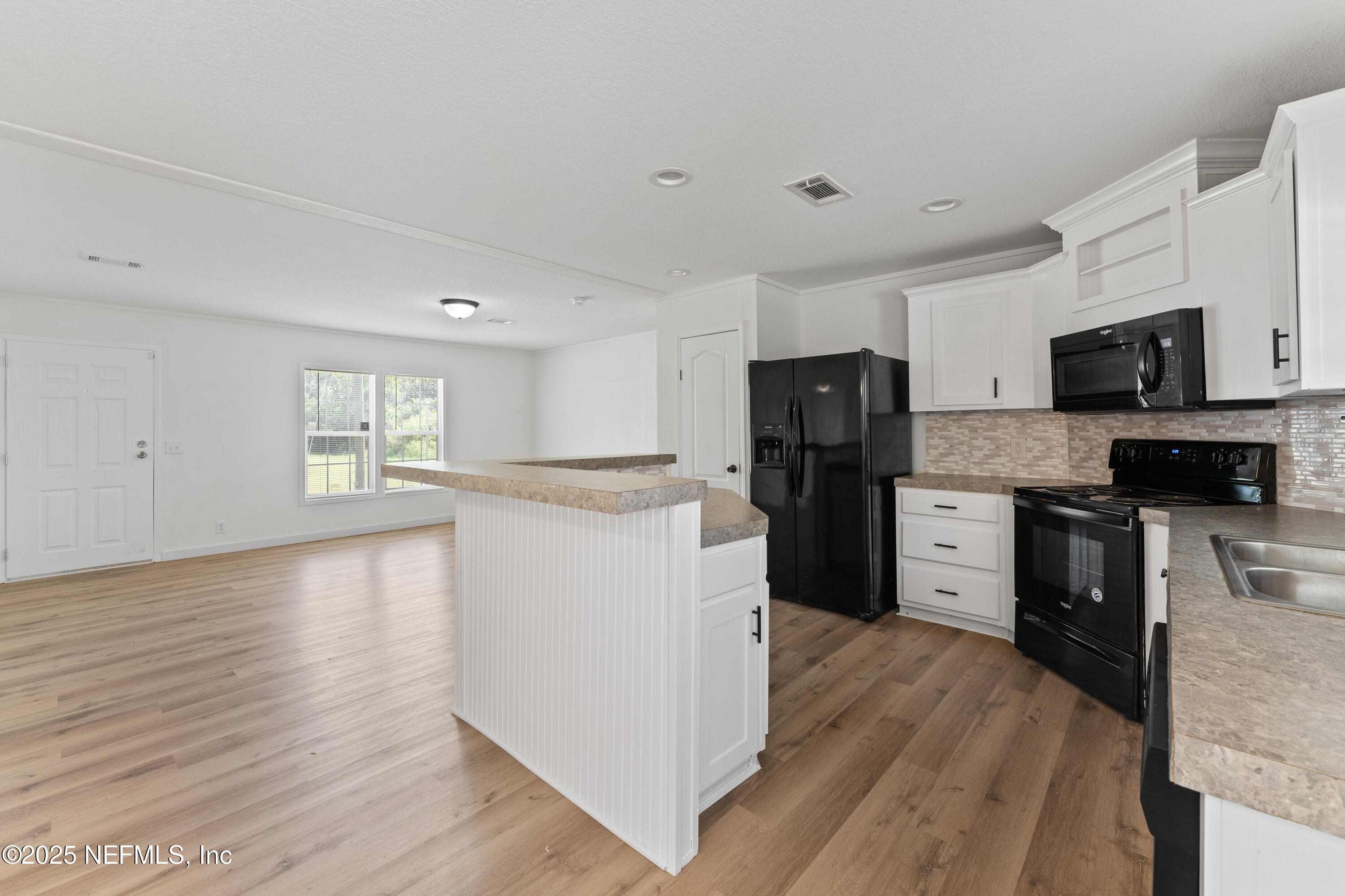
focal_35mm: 14
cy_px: 448
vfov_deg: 81.2
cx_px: 672
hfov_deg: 104.3
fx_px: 523
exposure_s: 1/1.67
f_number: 8
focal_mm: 14
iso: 200
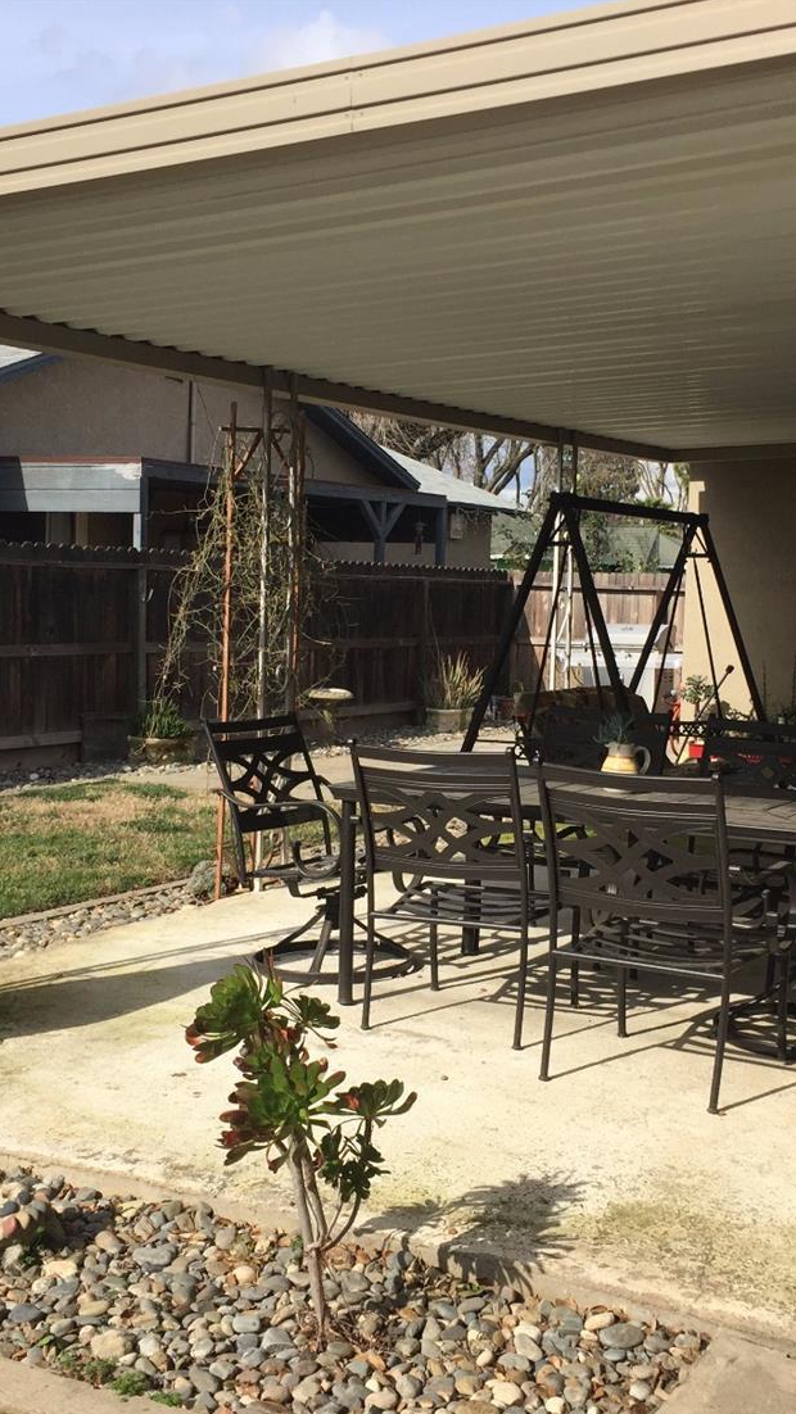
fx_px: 1613
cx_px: 451
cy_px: 717
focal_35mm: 43
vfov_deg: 47.4
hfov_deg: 27.7
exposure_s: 1/1980
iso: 32
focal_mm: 4.15
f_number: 2.2
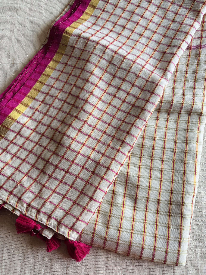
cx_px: 103
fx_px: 206
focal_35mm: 26
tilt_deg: -76.4
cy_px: 138
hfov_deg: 53.1
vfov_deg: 67.3
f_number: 1.6
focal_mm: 5.96
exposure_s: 1/246
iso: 40
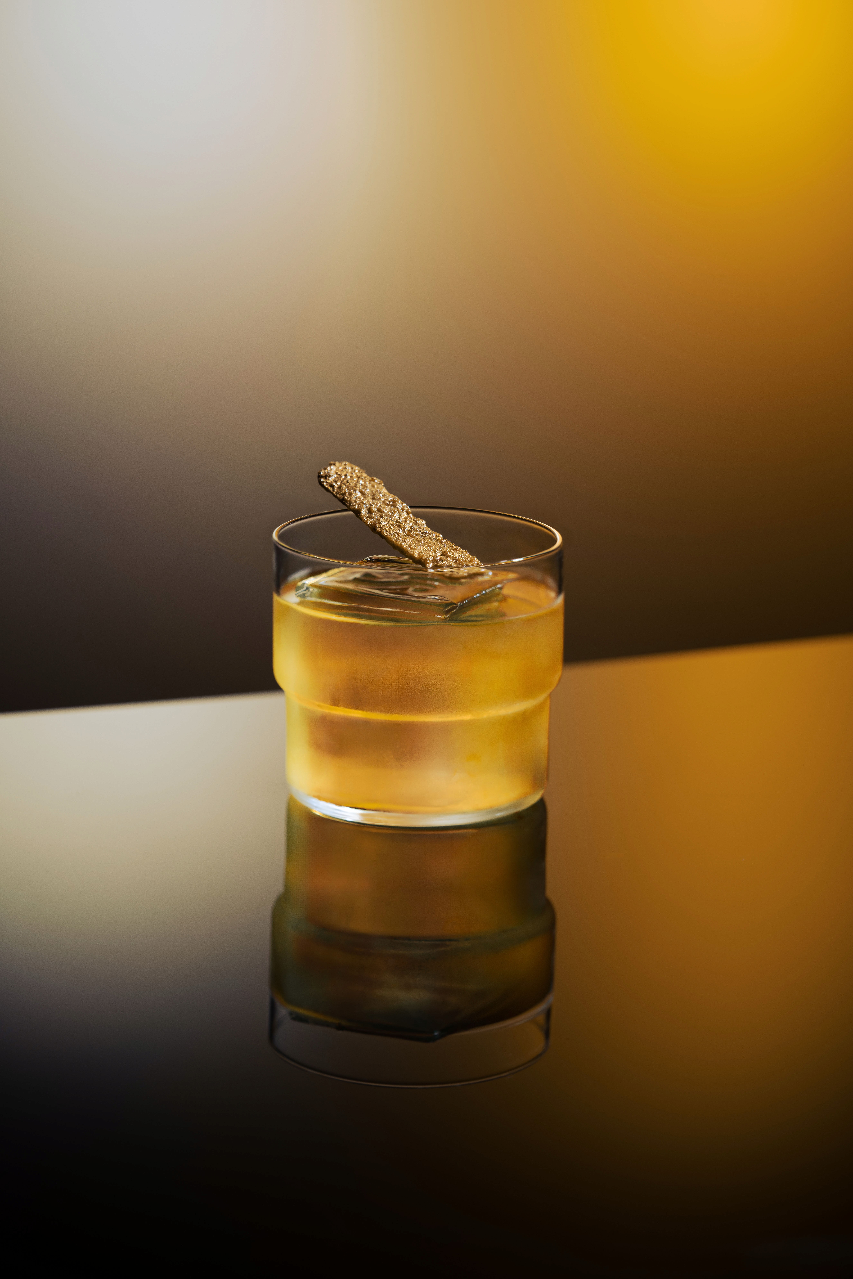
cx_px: 426
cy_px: 640
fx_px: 3197
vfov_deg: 22.6
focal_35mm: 90
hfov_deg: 15.2
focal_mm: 90
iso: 100
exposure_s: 1/125
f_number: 4
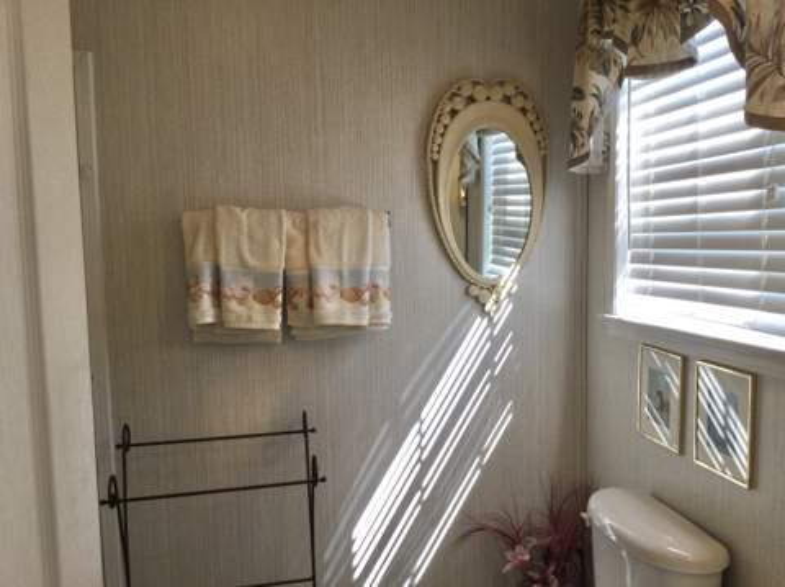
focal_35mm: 31
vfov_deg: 45.4
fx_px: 702
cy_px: 294
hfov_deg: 58.4
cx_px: 392
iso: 40
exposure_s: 1/120
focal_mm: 3.3
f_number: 2.4
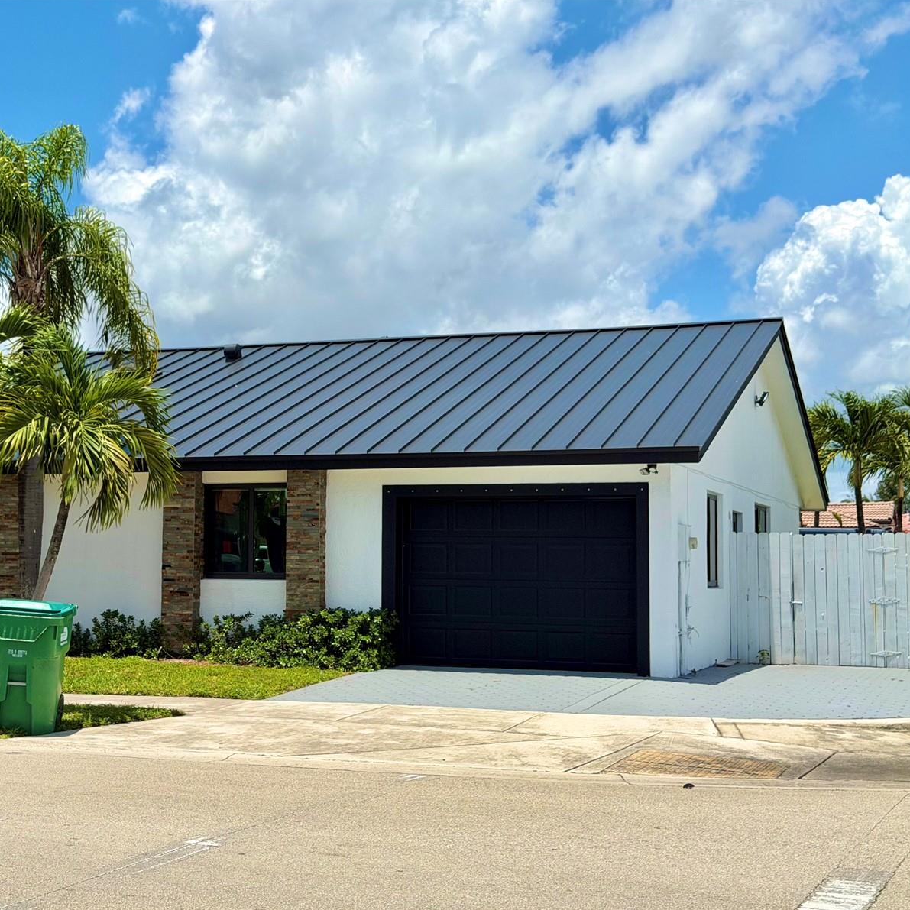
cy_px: 455
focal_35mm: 57
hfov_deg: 29.8
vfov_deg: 30.0
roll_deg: -0.2
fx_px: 1695
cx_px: 306
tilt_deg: +3.8
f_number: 1.78
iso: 64
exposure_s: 1/8772
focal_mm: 6.76
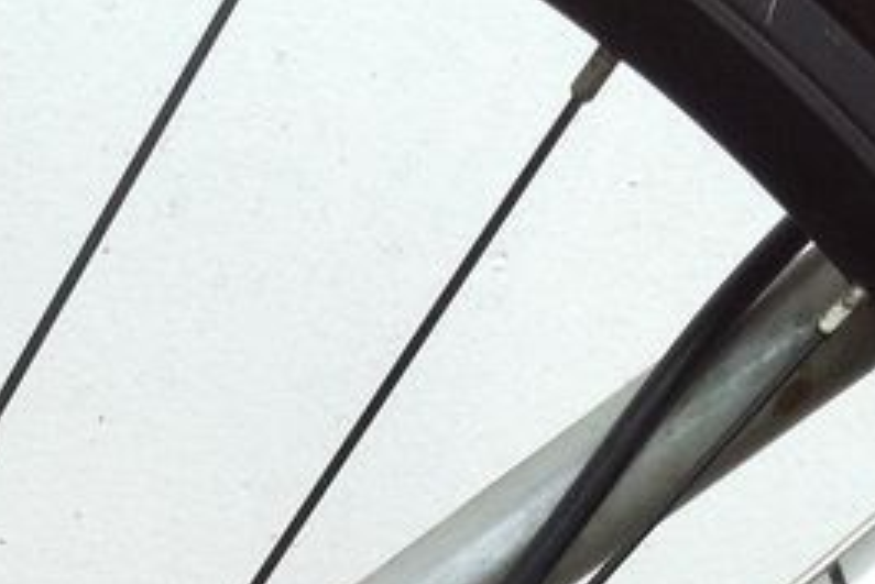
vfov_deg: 9.4
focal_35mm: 137
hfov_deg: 14.5
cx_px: -192
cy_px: 1173
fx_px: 3332
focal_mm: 3.85
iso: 80
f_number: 2.8
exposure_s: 1/487
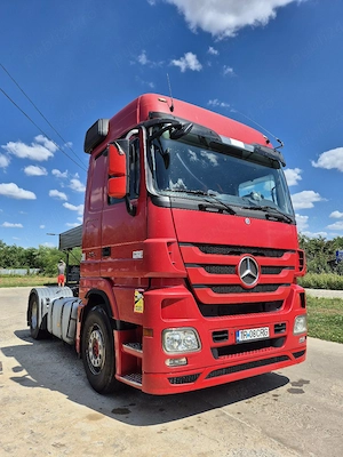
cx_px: 172
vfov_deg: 73.9
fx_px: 304
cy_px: 228
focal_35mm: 23
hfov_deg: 58.9
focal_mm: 5.4
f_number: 1.8
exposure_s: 1/2500
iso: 25
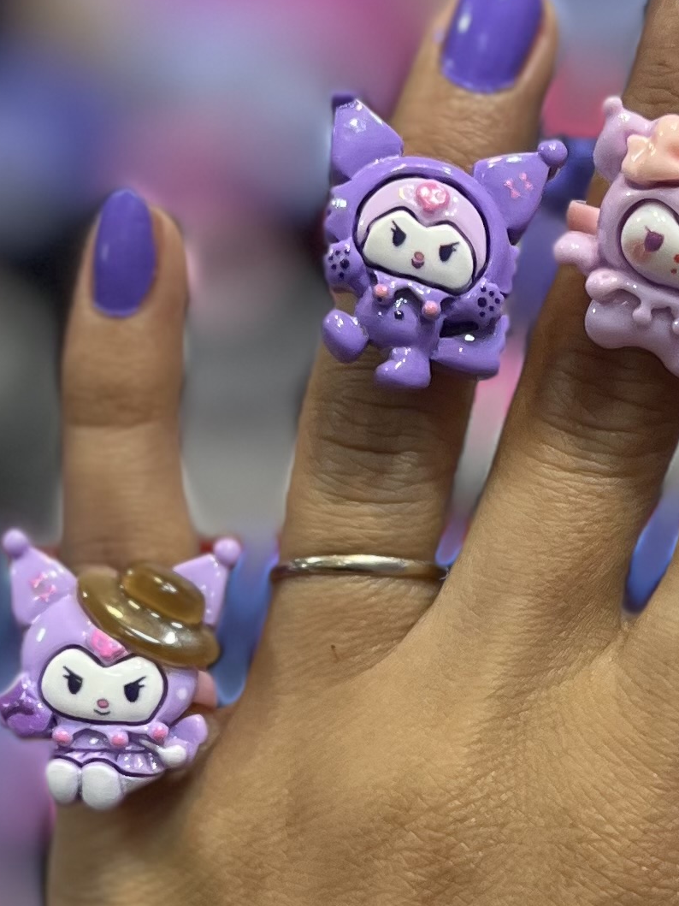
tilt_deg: -10.6
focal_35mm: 99
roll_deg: +3.4
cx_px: 466
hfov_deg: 14.9
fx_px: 2590
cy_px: 773
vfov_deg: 19.6
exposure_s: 1/100
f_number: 1.6
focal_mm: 5.1
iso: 80
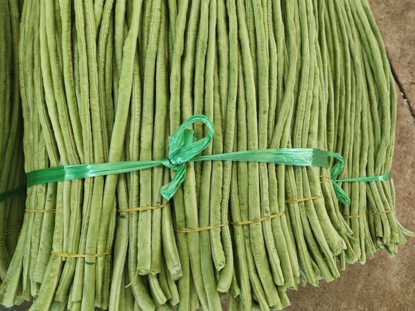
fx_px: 372
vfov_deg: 42.2
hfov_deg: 58.4
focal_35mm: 31
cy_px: 38
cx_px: 206
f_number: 1.8
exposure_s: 1/100
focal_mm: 5.43
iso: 200
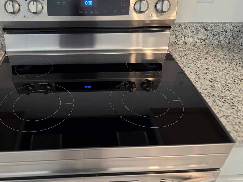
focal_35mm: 31
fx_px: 218
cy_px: 83
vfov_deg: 45.4
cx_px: 86
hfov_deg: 57.4
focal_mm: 6.5
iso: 250
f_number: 1.4
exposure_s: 1/120
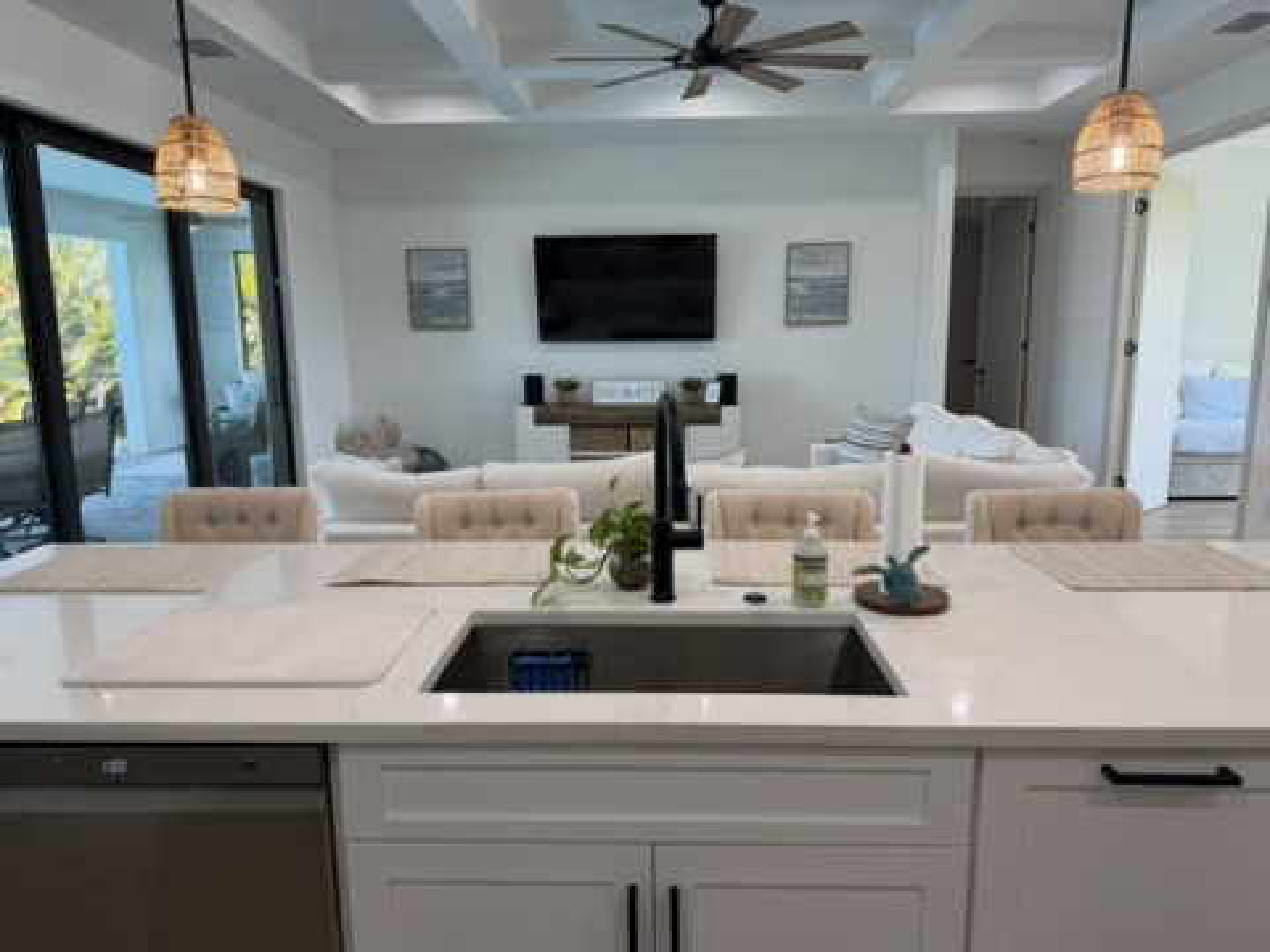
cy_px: 476
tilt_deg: -9.9
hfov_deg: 71.6
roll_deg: +0.7
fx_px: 881
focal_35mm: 24
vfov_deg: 56.8
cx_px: 635
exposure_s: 1/131
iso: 100
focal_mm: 6.76
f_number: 1.78
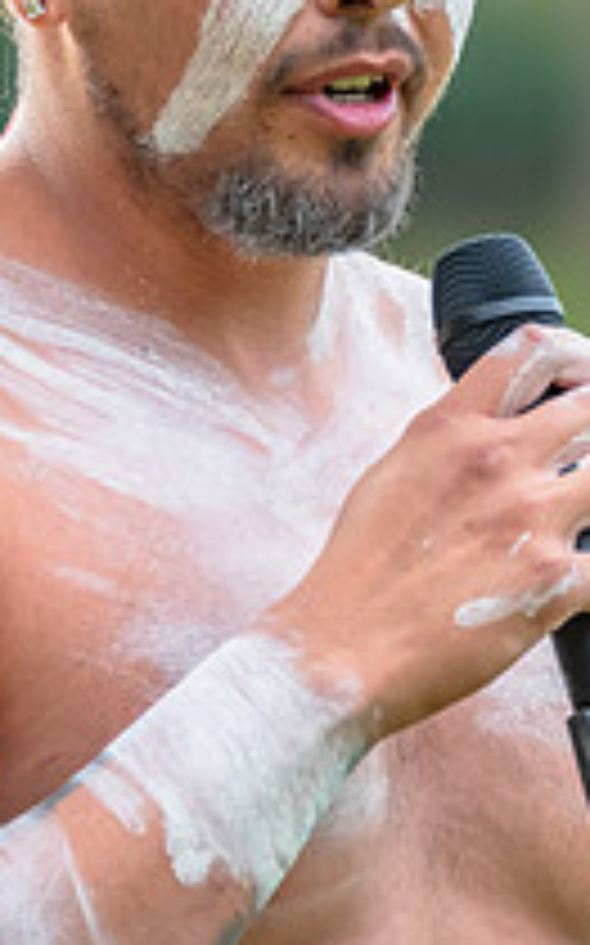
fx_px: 36248
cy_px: 146
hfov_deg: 0.9
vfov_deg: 1.5
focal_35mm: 1407
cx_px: 162
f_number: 9
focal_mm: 500
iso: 1400
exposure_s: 1/500
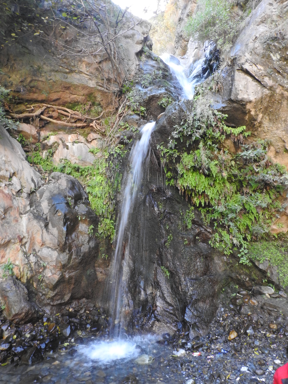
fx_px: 266
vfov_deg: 71.6
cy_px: 192
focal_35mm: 24
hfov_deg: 56.8
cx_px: 144
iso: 400
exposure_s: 1/13
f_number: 7.6
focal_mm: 4.3
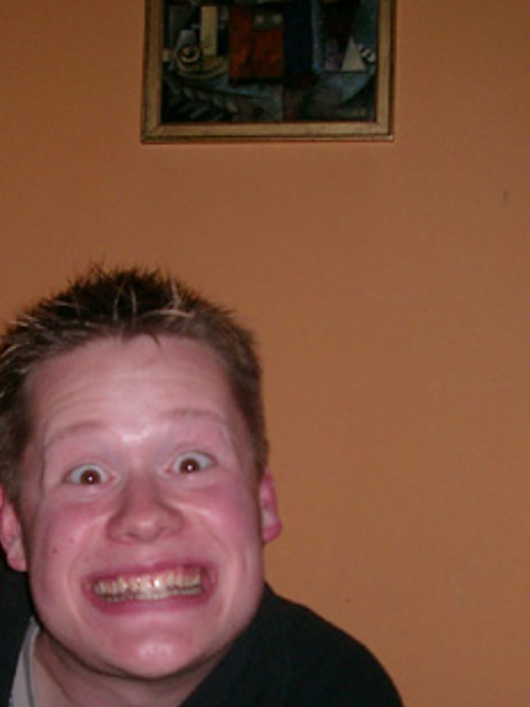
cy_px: 516
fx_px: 1572
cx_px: 112
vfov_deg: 25.1
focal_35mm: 77
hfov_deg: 19.0
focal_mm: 7.6
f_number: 2.6
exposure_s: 1/60
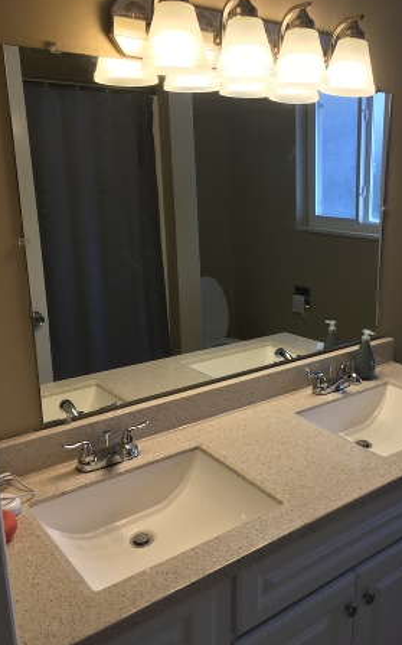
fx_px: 579
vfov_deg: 58.1
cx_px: 252
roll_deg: -0.4
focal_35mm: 33
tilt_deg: -15.9
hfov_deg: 38.0
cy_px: 336
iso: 25
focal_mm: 4.15
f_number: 2.2
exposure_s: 1/60
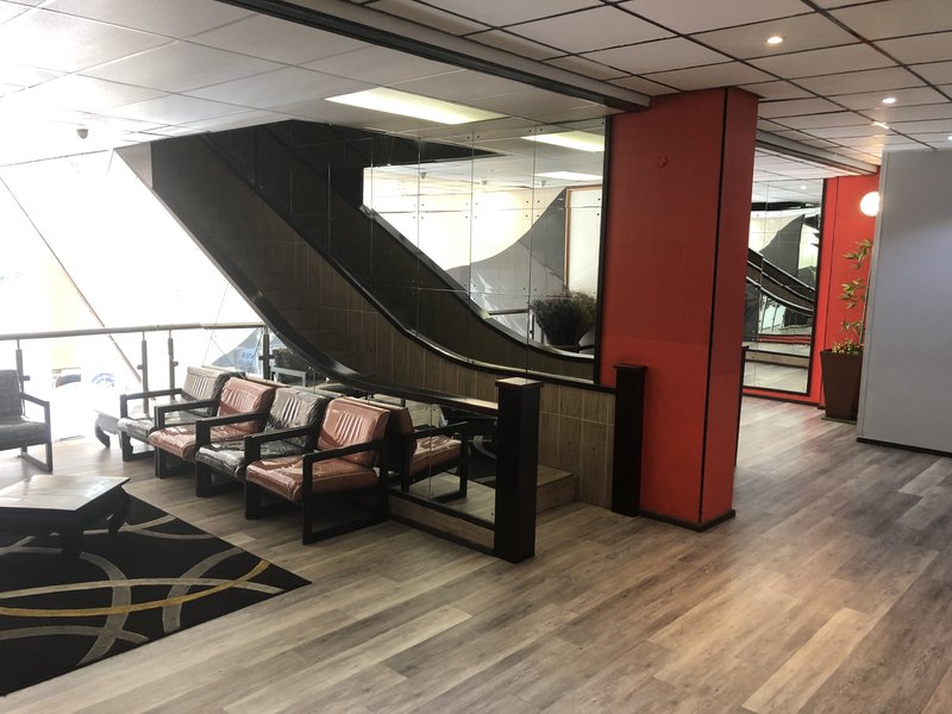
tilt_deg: -8.3
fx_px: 770
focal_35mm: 28
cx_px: 476
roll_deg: -0.4
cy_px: 357
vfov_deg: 49.7
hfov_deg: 63.4
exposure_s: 1/17
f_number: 1.8
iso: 40
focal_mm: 3.99
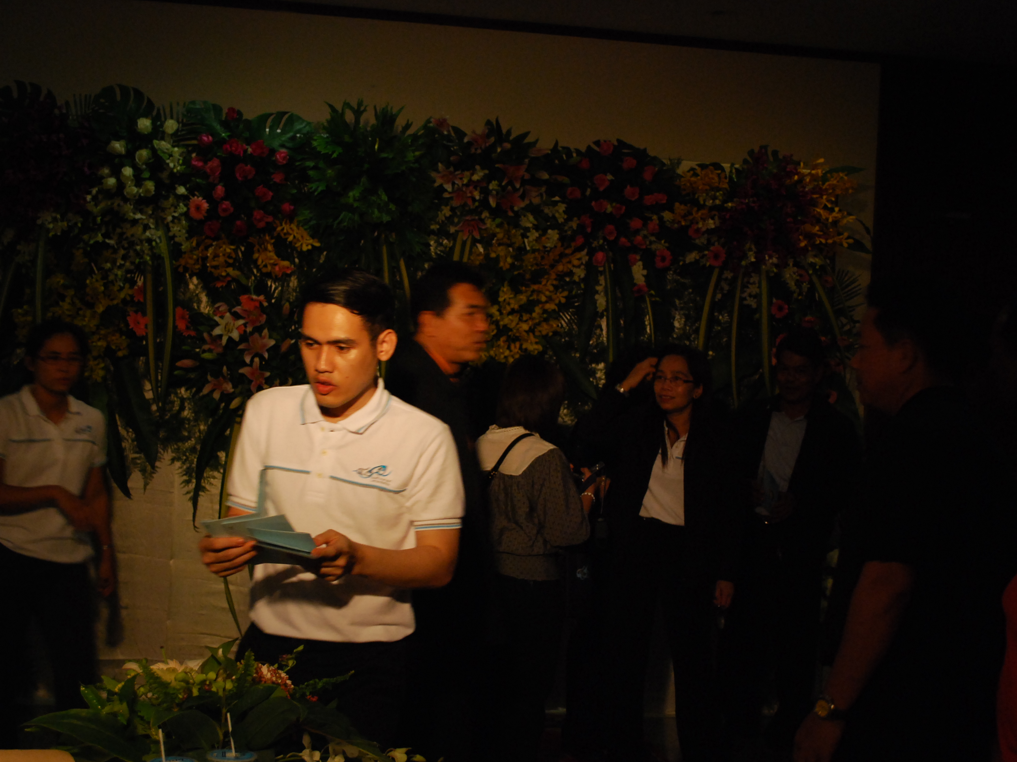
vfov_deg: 28.0
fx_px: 1528
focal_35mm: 52
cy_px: 383
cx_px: 499
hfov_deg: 36.8
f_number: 4.8
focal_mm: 32
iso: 800
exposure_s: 1/30
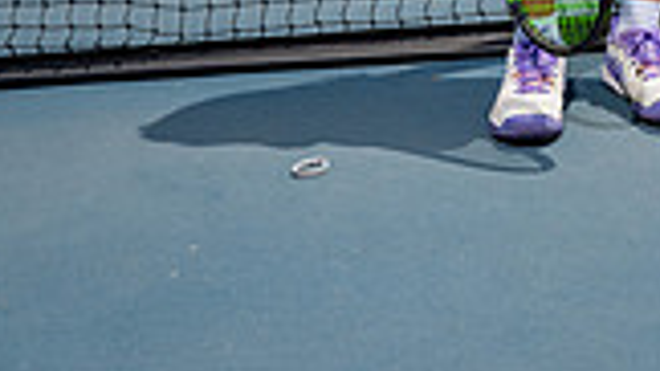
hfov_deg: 20.6
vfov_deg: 10.4
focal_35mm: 102
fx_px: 1784
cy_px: -501
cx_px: 587
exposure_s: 1/1250
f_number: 4
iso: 100
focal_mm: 35
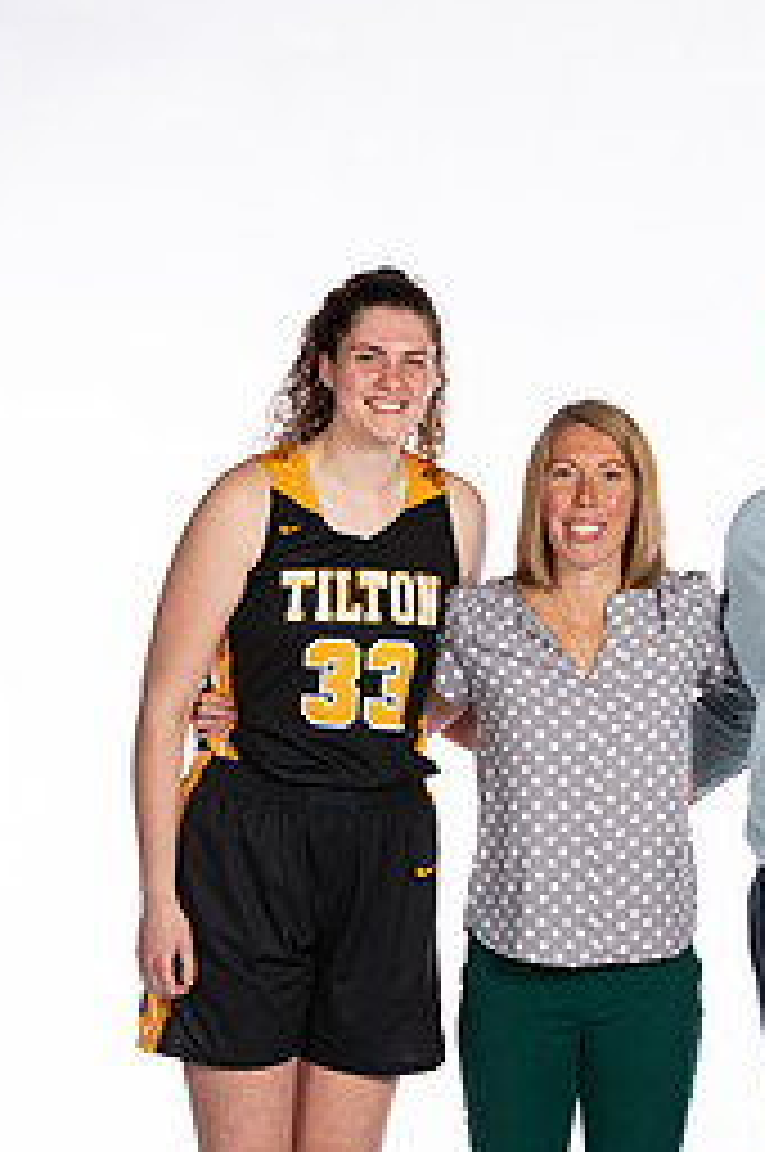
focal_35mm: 198
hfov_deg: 6.9
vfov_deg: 10.4
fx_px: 6328
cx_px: 626
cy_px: 819
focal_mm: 75
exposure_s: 1/100
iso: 100
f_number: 5.6
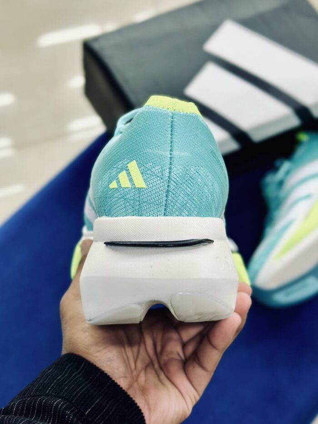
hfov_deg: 30.3
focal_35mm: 48
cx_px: 159
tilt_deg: -60.0
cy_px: 212
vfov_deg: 39.7
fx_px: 588
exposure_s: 1/100
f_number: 1.78
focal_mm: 6.86
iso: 64
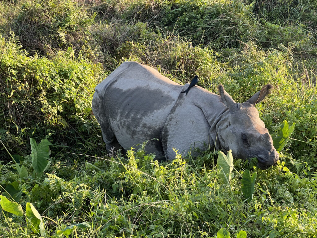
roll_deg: +0.7
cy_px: 119
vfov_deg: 19.1
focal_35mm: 77
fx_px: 705
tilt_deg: -19.6
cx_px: 158
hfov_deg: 25.3
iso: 40
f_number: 2.8
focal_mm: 9
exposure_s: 1/99
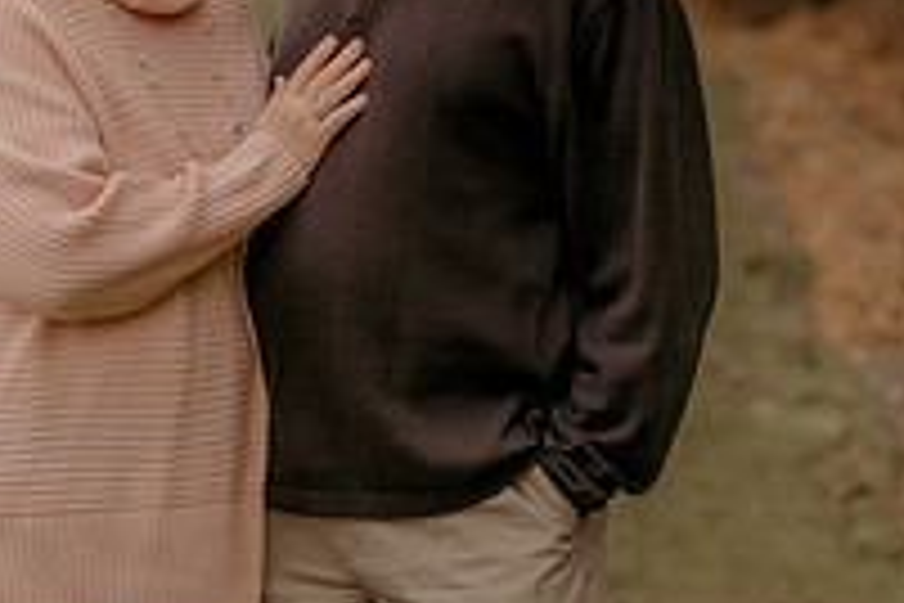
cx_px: 220
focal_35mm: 245
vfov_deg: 5.6
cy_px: 162
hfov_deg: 8.4
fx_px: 6152
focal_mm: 85
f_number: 2.8
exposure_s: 1/800
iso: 125
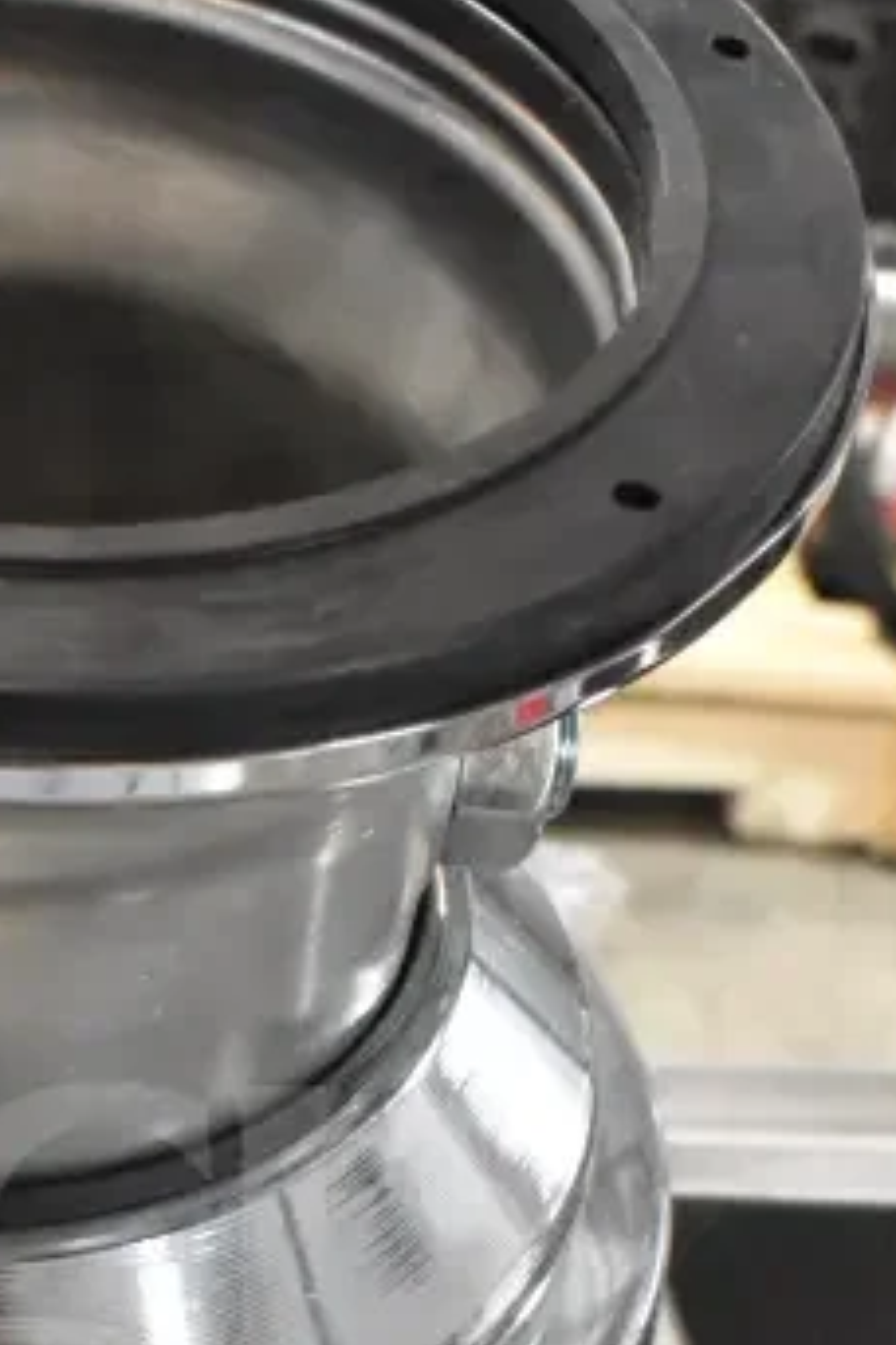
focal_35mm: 108
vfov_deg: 18.3
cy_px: 1398
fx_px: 4044
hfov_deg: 12.5
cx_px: -16
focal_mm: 27
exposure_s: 1/160
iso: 6400
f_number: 6.3
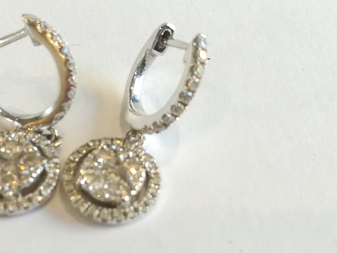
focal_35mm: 82
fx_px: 798
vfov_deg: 18.0
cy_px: 161
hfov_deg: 23.6
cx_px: 86
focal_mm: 3.83
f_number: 2.2
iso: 100
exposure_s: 1/30
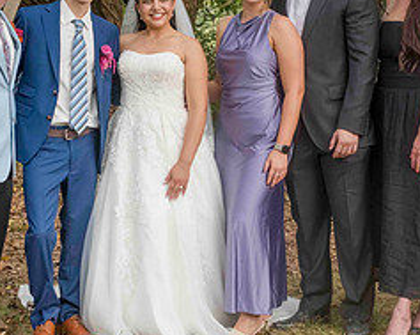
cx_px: 91
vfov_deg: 12.6
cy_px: 147
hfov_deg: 15.7
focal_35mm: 122
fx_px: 1515
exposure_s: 1/250
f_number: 7.1
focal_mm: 50
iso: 800
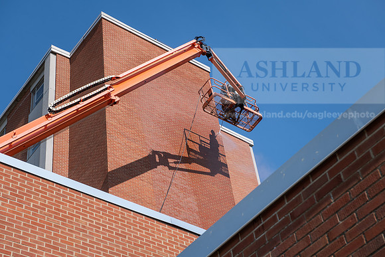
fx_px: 663
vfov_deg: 21.9
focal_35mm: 62
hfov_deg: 32.4
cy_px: 128
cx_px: 192
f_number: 8
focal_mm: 62
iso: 125
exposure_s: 1/400
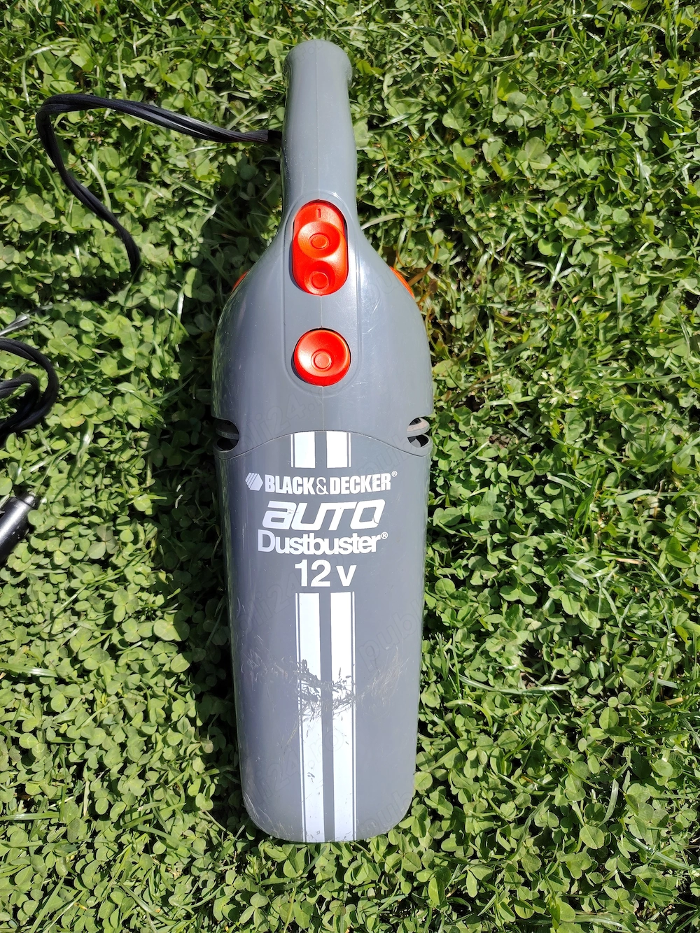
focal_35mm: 24
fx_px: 647
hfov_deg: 56.8
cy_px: 466
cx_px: 350
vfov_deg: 71.6
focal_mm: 5.25
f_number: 1.75
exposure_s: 1/753
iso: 100
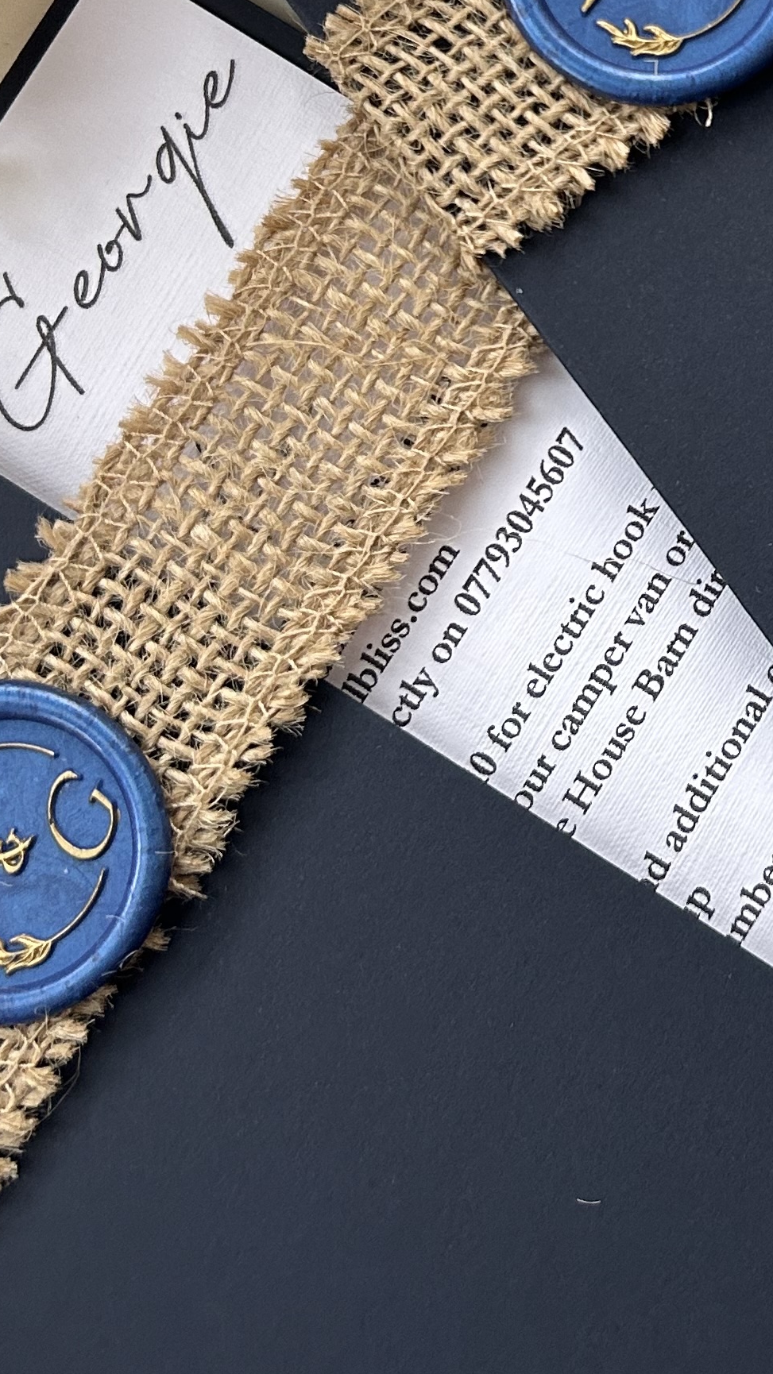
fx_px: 2405
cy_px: 208
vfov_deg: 30.8
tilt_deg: -81.6
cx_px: 937
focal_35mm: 66
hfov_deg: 17.4
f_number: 1.5
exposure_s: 1/103
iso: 125
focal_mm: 5.7
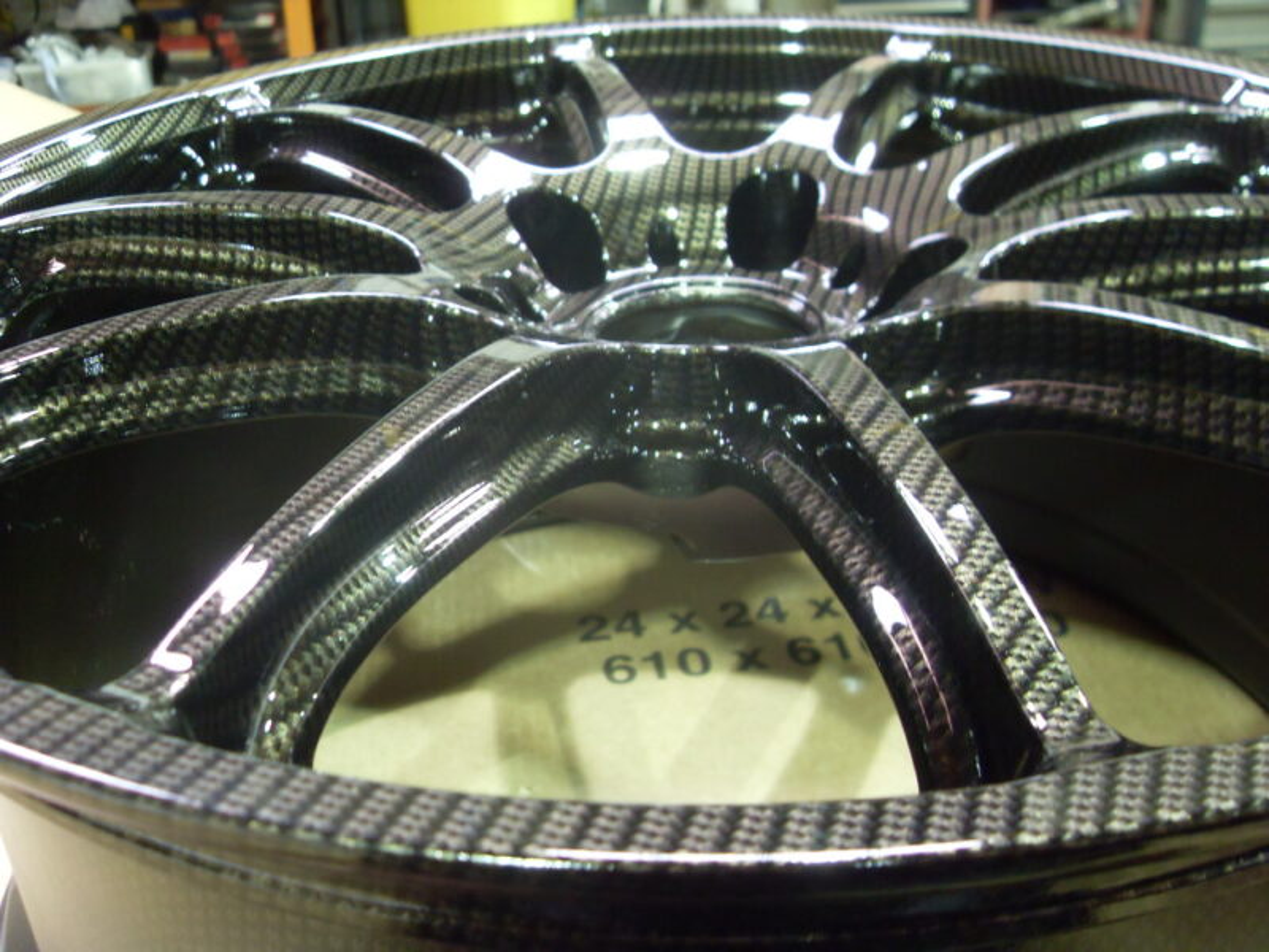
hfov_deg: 52.6
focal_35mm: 35
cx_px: 634
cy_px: 476
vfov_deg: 40.7
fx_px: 1283
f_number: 2.8
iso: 200
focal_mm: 6.3
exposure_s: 1/6
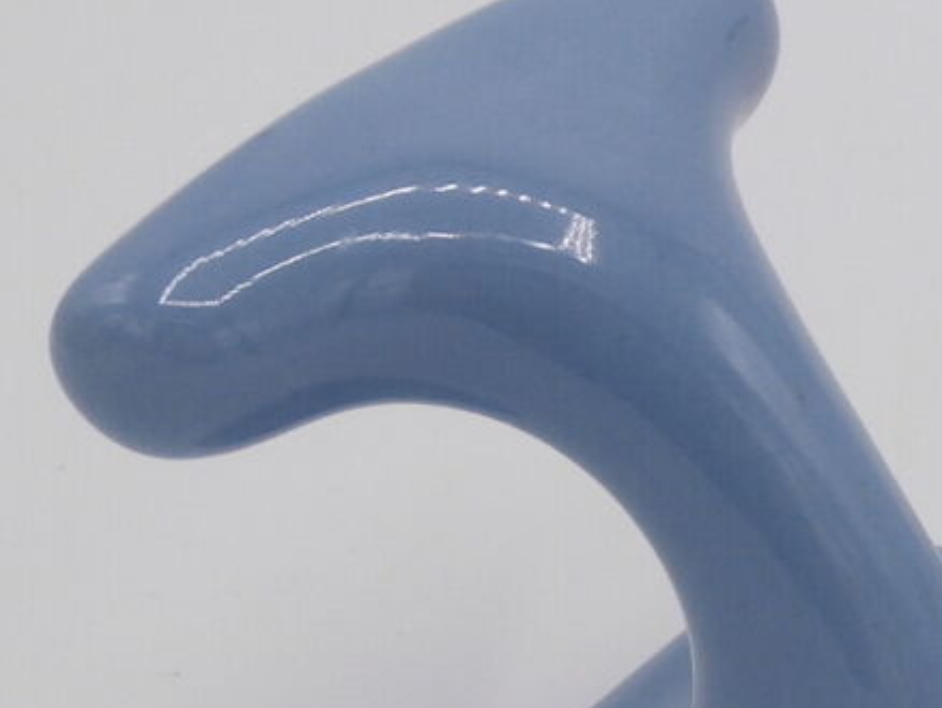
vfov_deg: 13.3
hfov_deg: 17.3
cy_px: 480
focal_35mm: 111
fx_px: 3022
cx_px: 929
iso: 200
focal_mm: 6.67
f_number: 3.9
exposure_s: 1/800
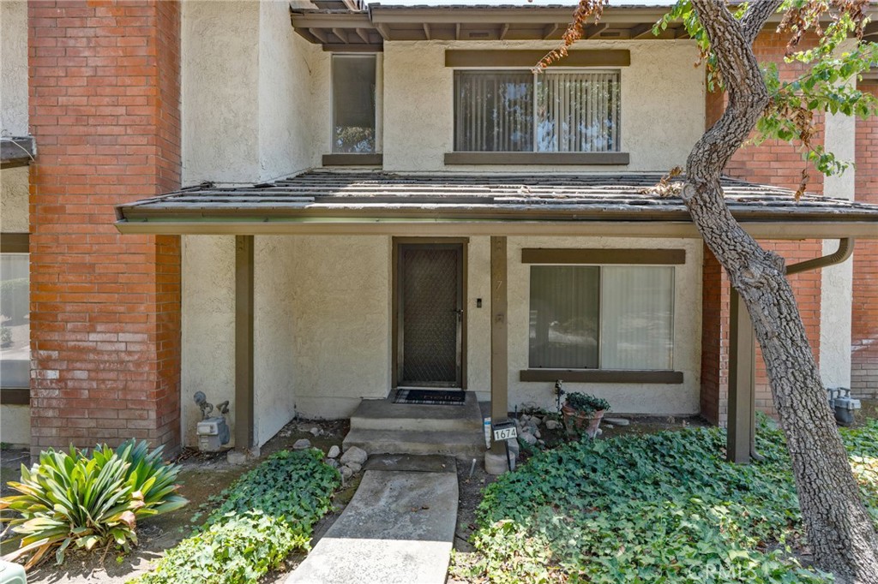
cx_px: 439
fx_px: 439
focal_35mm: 18
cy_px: 292
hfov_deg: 90.0
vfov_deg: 67.3
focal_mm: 18
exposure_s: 1/160
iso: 125
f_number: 6.3
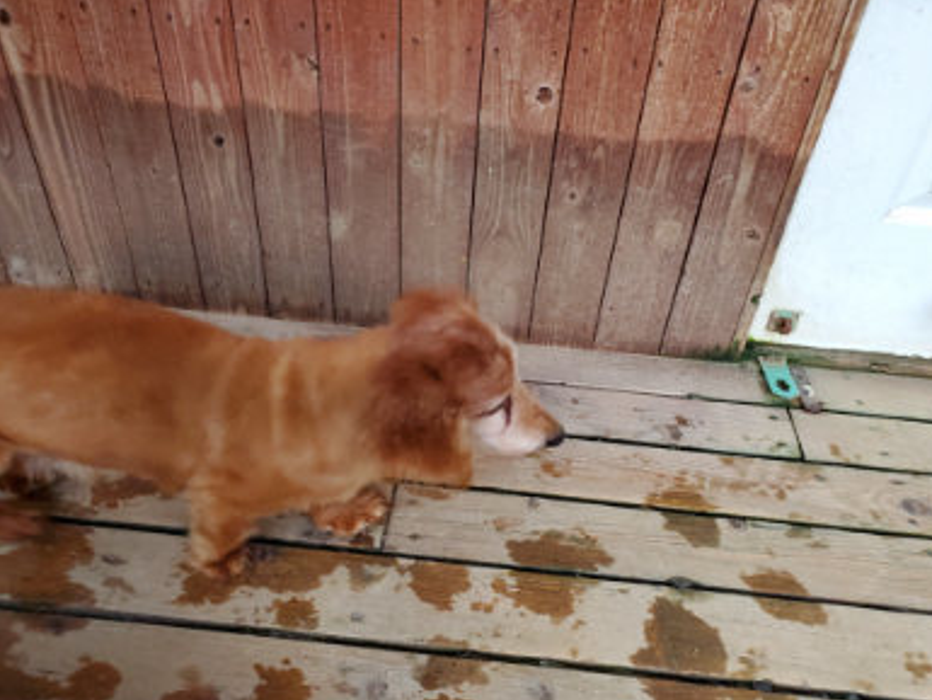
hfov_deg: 65.3
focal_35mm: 27
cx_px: 482
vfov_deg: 51.4
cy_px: 356
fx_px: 727
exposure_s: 1/100
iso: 250
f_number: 2.4
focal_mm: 4.3
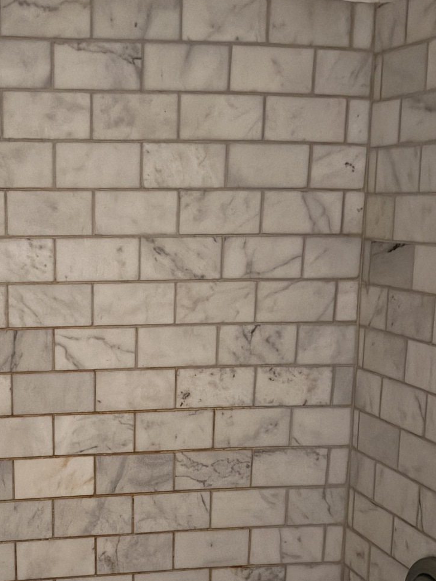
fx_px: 957
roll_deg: +0.3
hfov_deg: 25.2
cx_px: 83
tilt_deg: -14.5
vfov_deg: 33.2
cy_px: 426
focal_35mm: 57
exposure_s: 1/18
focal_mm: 6.76
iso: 1600
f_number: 1.78
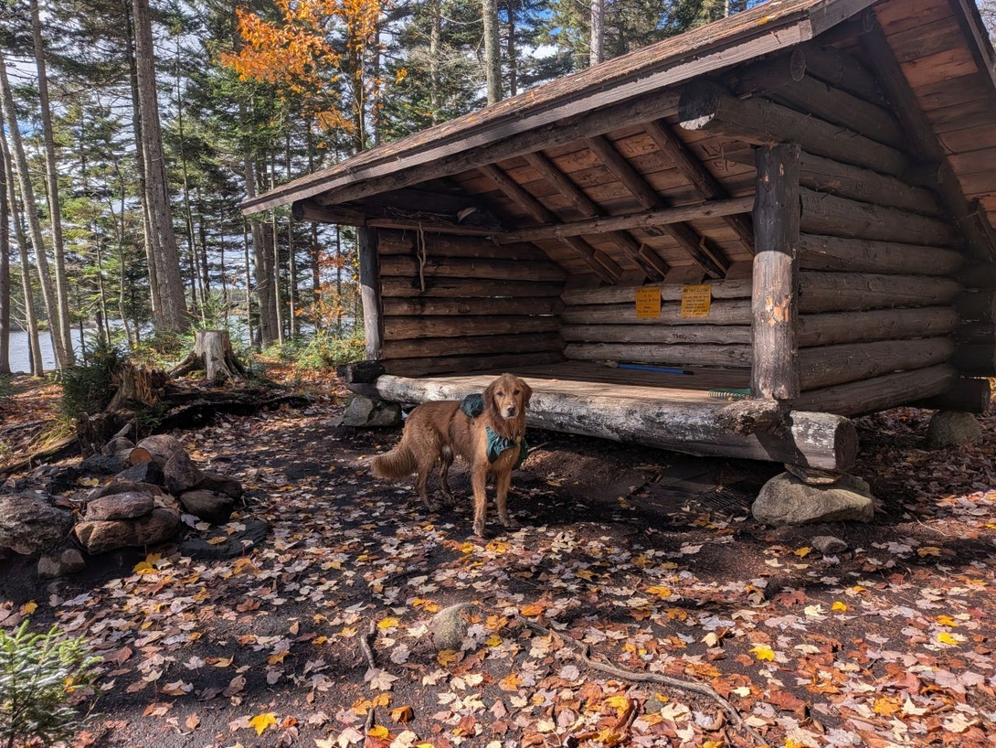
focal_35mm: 24
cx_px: 498
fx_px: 691
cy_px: 374
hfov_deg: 71.6
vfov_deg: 56.8
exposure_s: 1/826
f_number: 1.7
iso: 34
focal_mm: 4.53
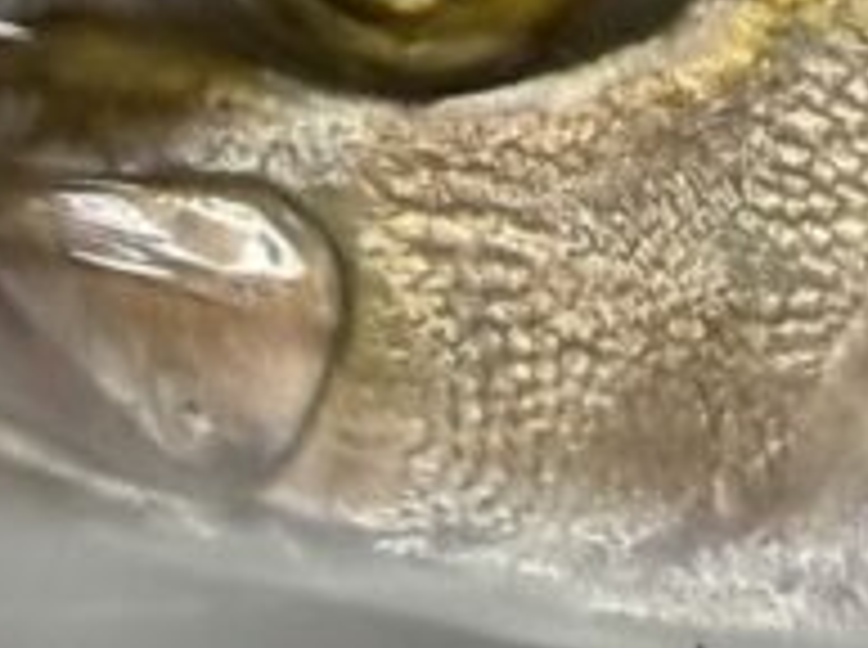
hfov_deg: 11.7
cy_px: -810
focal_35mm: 133
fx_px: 3329
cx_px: 2197
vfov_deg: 10.0
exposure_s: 1/120
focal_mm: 2.22
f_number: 2.2
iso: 250
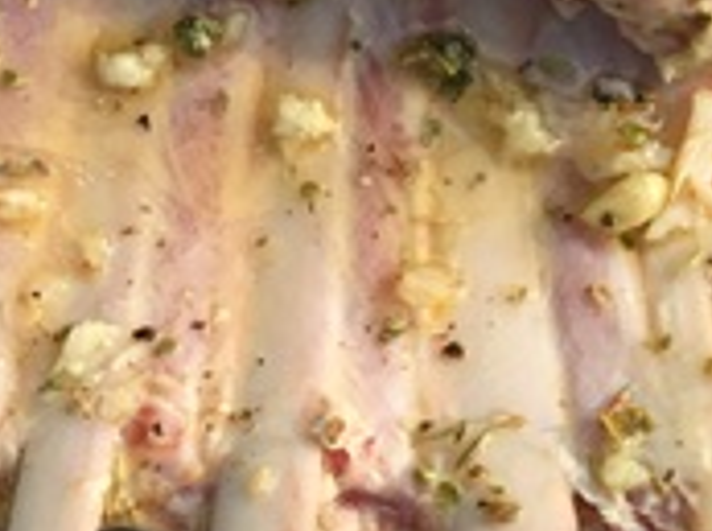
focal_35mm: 115
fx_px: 2360
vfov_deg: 12.8
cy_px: 284
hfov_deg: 16.5
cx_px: -136
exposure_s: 1/637
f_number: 2.4
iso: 25
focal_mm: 3.3
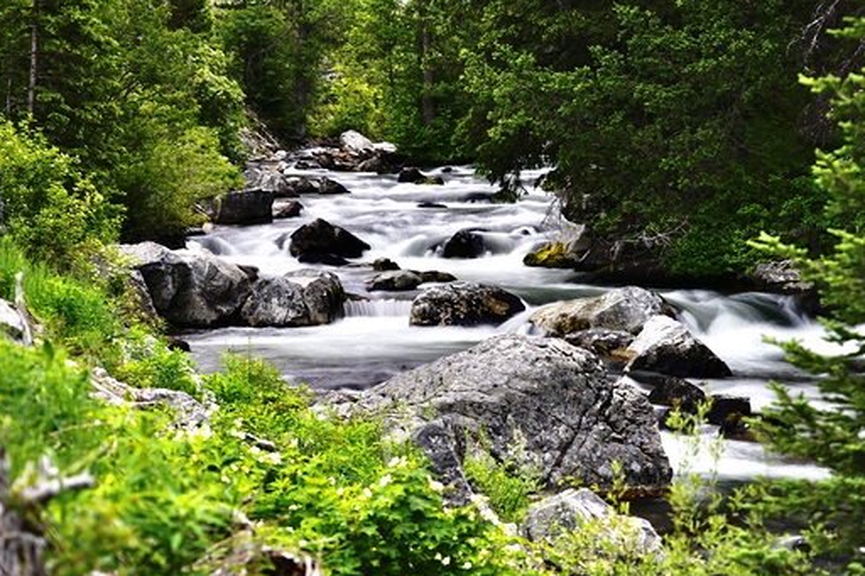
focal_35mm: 123
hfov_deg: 16.7
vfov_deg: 11.1
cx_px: 431
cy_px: 240
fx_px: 2954
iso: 64
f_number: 4.5
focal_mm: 105
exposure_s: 1.3
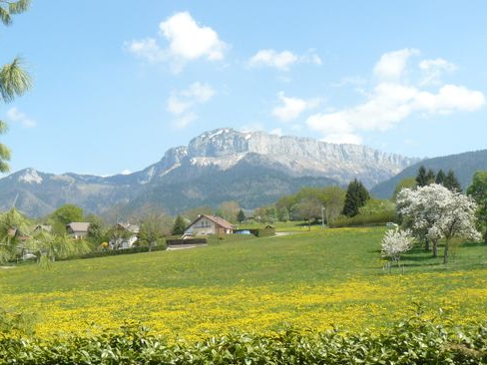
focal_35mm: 48
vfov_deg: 30.2
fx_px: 675
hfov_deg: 39.5
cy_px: 208
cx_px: 193
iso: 200
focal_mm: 6.4
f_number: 5.6
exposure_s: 1/400
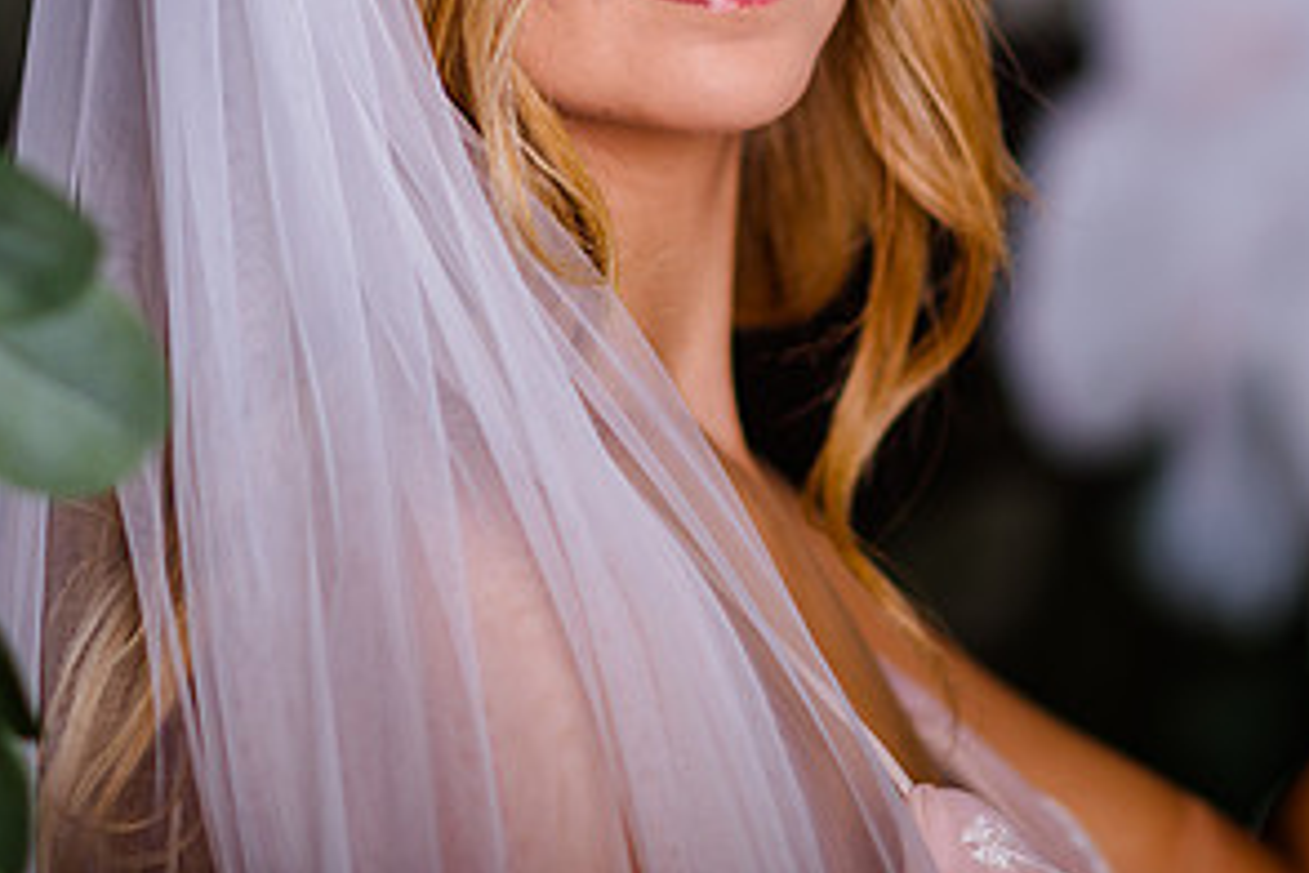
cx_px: 672
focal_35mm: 207
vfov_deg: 6.6
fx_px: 7526
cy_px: 29
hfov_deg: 9.9
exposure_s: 1/250
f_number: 2
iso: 100
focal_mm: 105
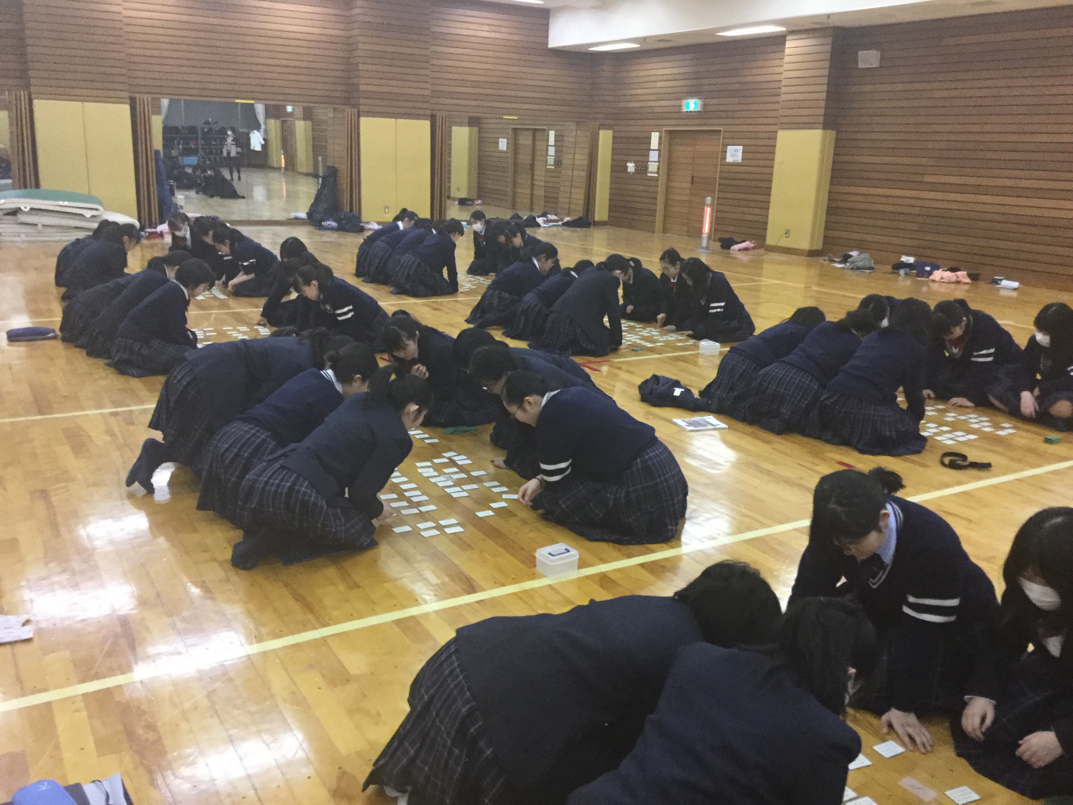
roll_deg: -1.0
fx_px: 961
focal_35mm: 31
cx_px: 536
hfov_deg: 58.4
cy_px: 402
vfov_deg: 45.4
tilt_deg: -17.5
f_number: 2.4
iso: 160
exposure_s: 1/30
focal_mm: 3.3
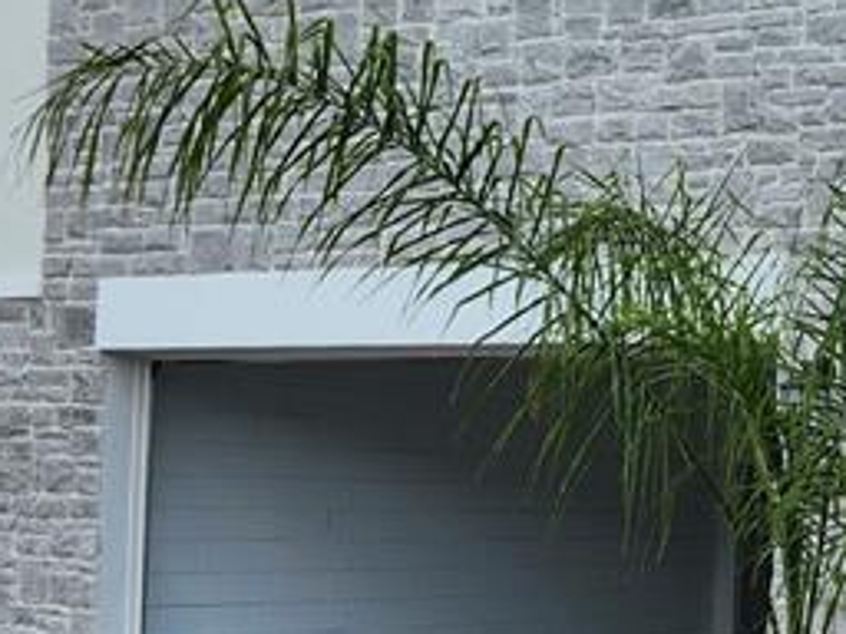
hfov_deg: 20.3
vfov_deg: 16.0
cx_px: 935
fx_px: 2248
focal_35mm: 92
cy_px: 439
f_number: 1.8
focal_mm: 5.4
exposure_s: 1/1276
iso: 20
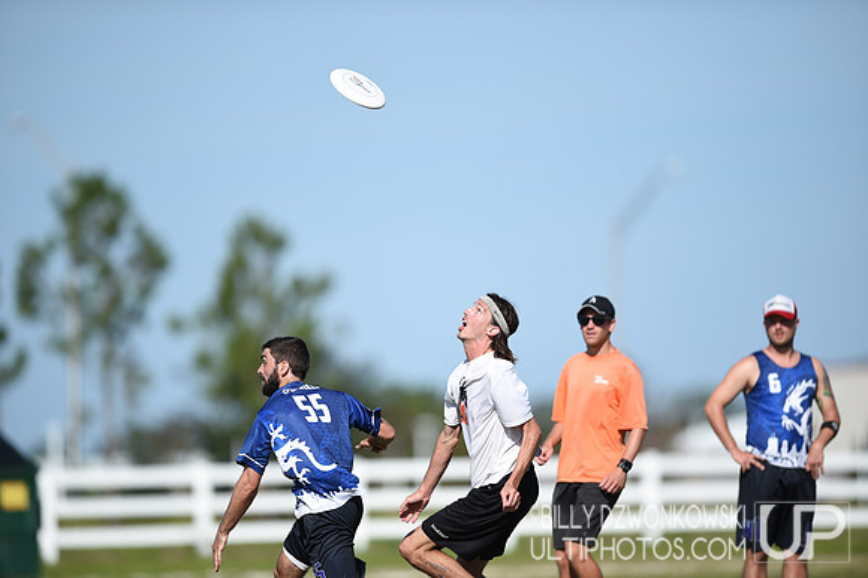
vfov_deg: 3.4
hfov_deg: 5.2
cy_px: 289
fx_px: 9639
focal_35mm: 400
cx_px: 434
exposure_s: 1/2500
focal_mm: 400
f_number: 2.8
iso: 100
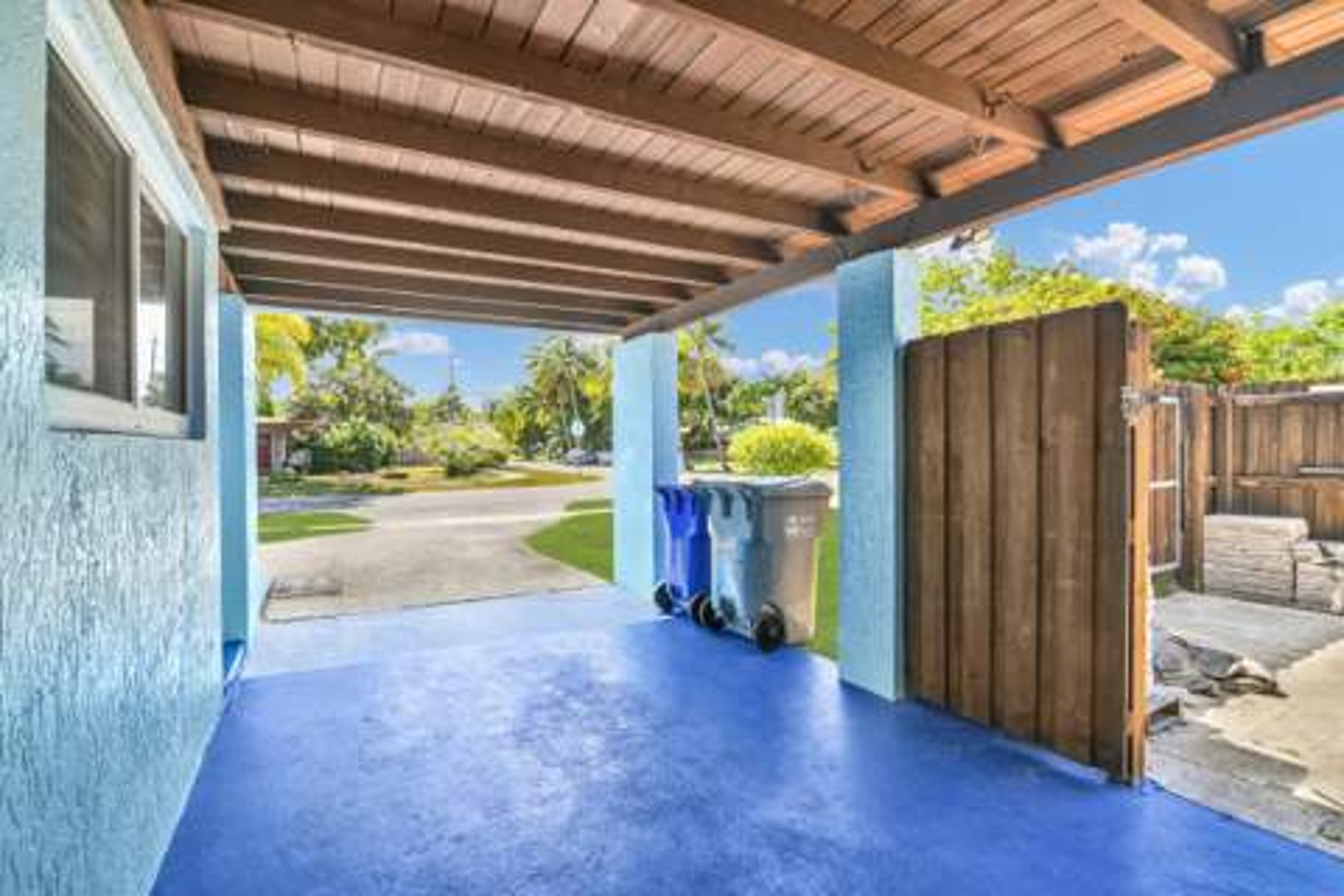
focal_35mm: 16
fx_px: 597
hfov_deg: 96.7
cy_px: 448
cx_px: 672
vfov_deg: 73.7
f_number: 11
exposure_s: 1/60
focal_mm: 16
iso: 200
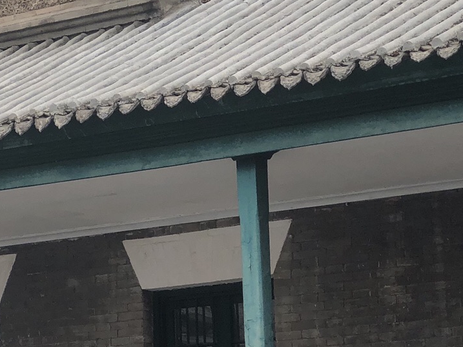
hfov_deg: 12.1
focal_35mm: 159
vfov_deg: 9.3
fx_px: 2127
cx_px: -138
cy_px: 146
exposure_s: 1/308
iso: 20
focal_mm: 6.6
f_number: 2.8
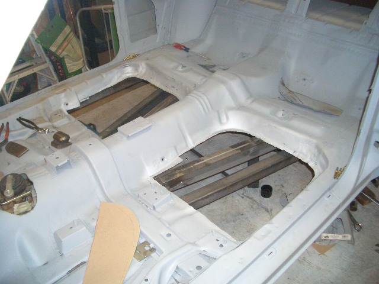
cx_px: 190
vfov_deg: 40.7
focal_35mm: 35
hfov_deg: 52.6
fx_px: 383
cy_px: 142
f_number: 2.6
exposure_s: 1/60
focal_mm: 5.8
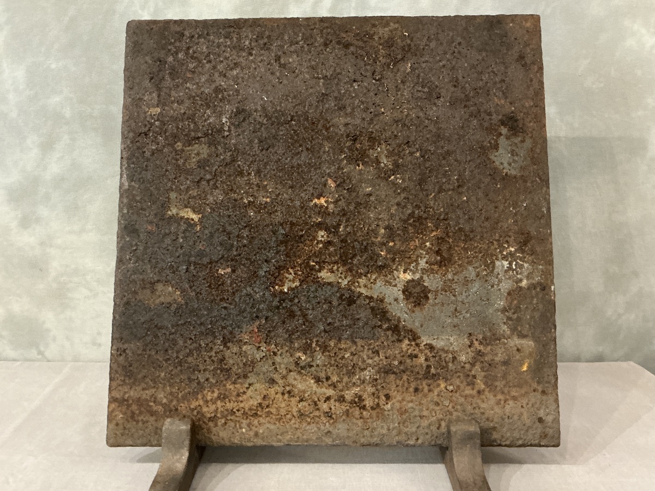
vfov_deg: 49.7
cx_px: 328
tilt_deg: -13.5
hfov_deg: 63.4
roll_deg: -0.3
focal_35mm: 28
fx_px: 530
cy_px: 246
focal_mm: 3
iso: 320
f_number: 1.8
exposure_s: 1/25
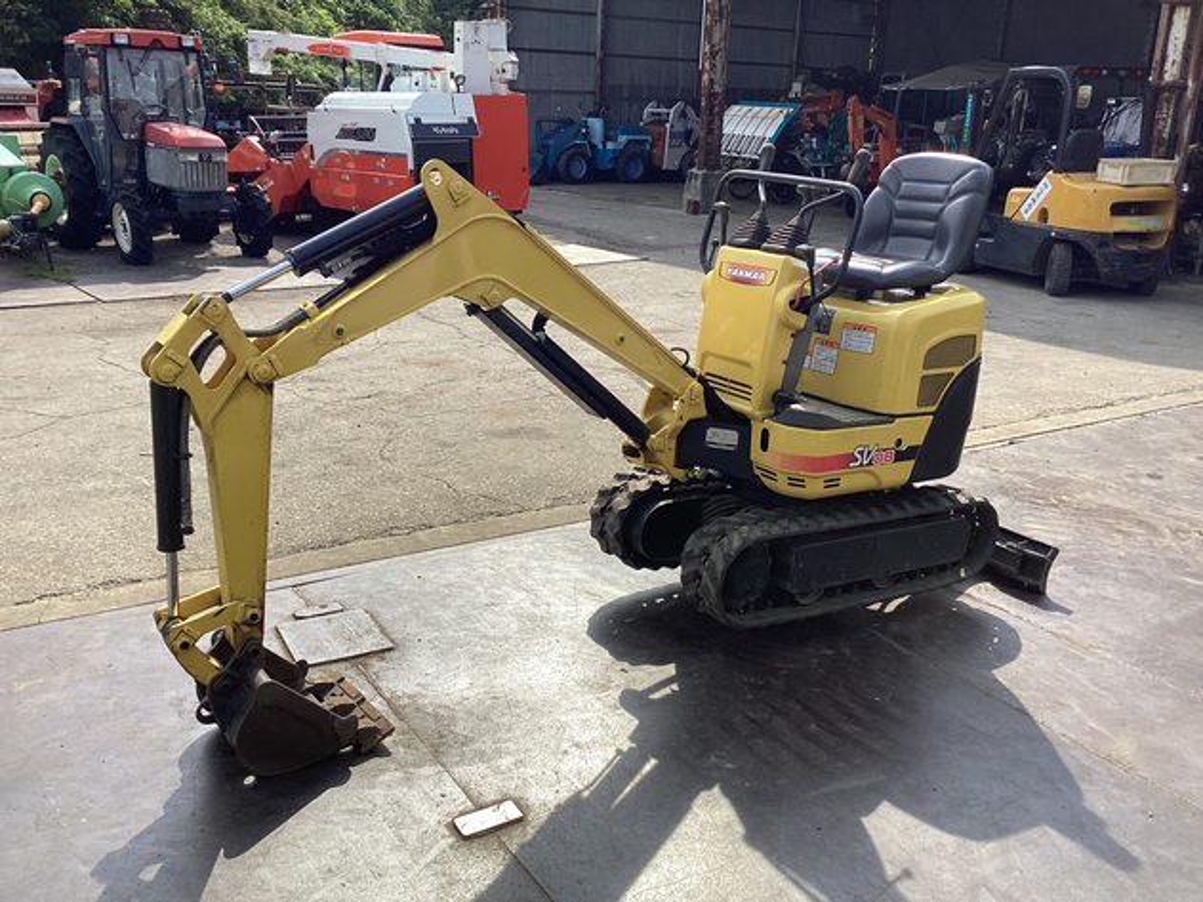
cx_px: 602
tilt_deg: -16.0
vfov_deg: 45.4
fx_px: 1077
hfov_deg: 58.4
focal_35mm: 31
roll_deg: -2.7
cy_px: 451
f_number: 2.4
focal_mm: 3.3
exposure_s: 1/1058
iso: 25
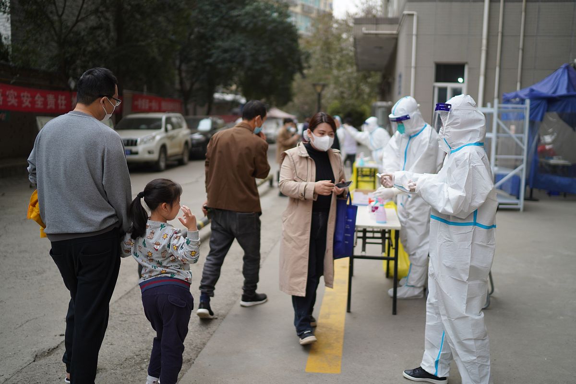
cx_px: 288
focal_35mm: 35
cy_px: 192
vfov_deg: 37.9
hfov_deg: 54.4
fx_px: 560
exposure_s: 1/1250
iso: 250
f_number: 1.4
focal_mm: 35
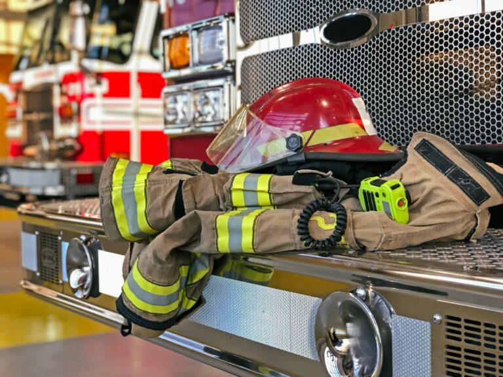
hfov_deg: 33.8
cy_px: 188
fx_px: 828
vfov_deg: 25.7
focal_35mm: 57
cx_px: 252
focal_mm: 6.6
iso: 40
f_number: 2.8
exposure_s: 1/30
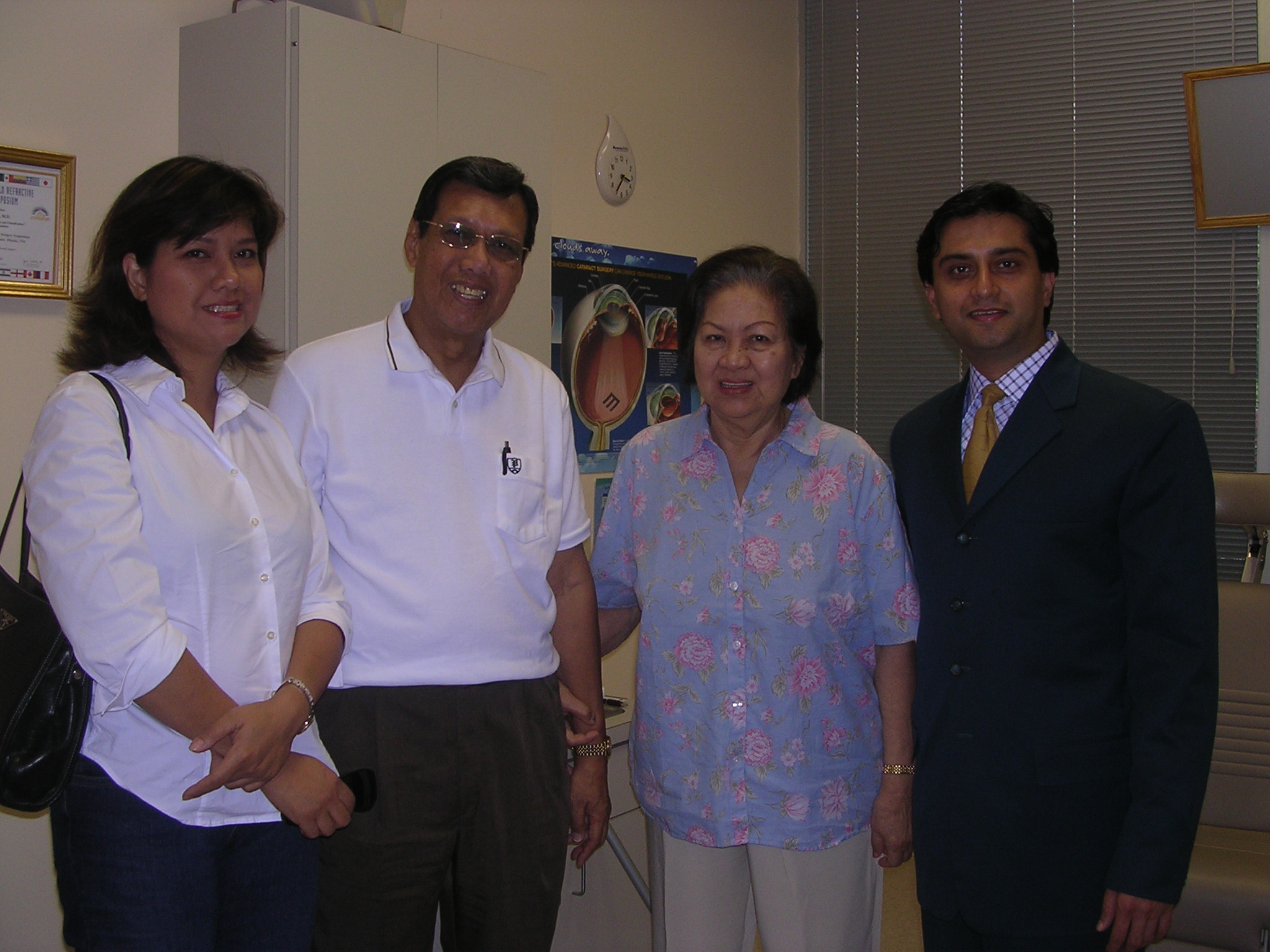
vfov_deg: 37.7
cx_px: 635
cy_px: 476
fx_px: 1394
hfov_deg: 49.0
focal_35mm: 38
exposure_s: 1/60.1
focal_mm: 5.8
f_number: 2.8
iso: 100
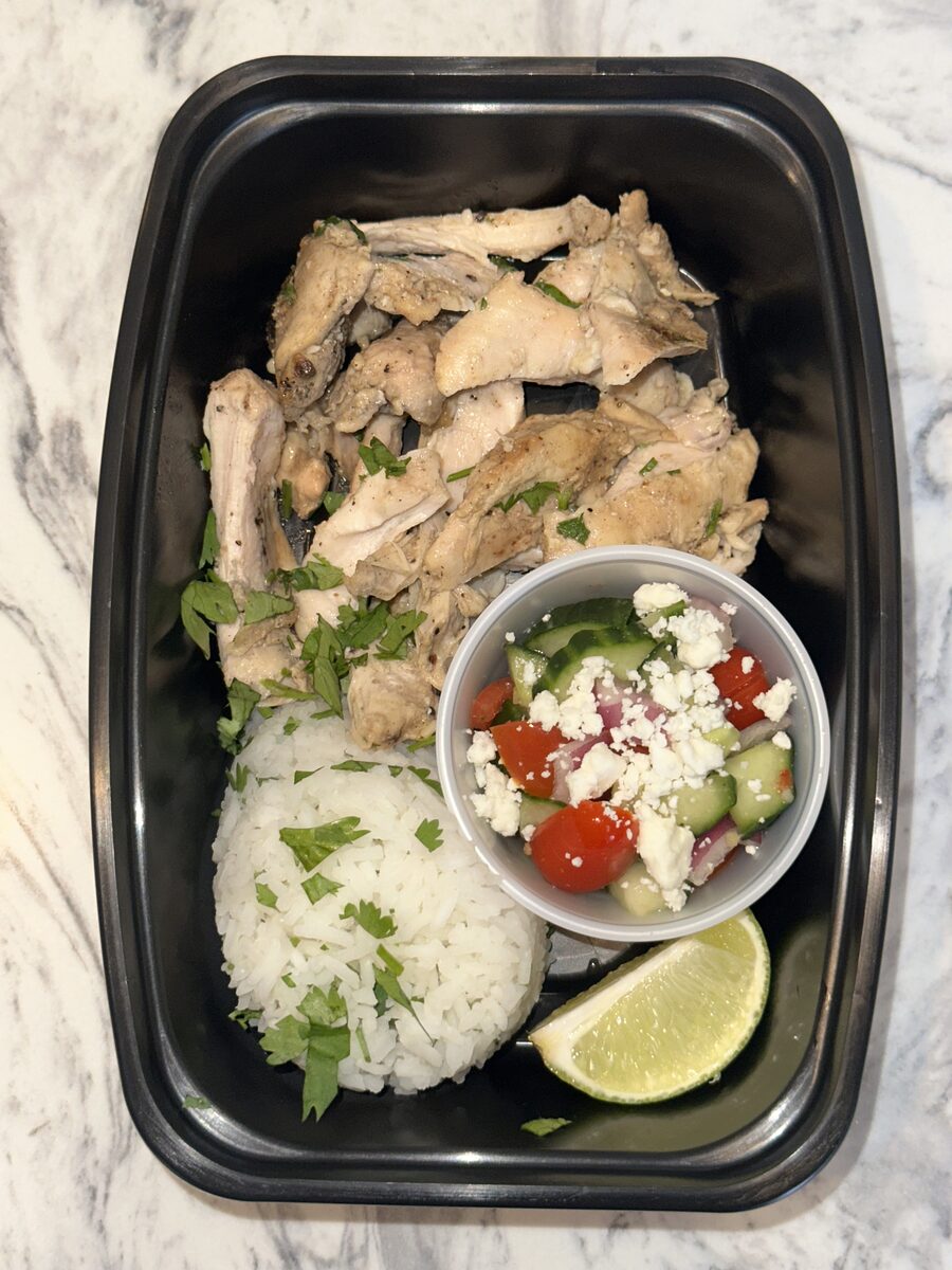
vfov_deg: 39.7
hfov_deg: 30.3
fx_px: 1760
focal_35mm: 48
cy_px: 635
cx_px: 476
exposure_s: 1/54
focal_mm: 6.86
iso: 64
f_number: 1.78
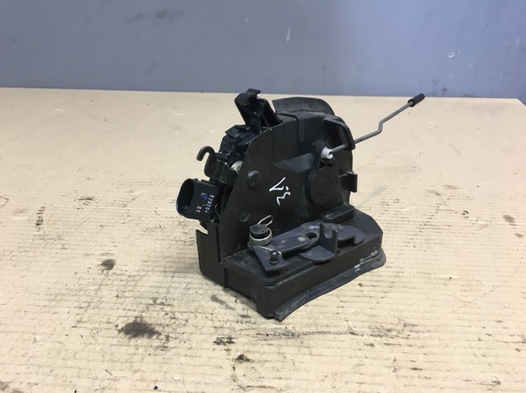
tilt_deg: -26.2
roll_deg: -1.6
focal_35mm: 29
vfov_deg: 48.2
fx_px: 440
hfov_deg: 61.7
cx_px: 263
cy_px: 196
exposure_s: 1/33
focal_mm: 4.15
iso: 80
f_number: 2.2
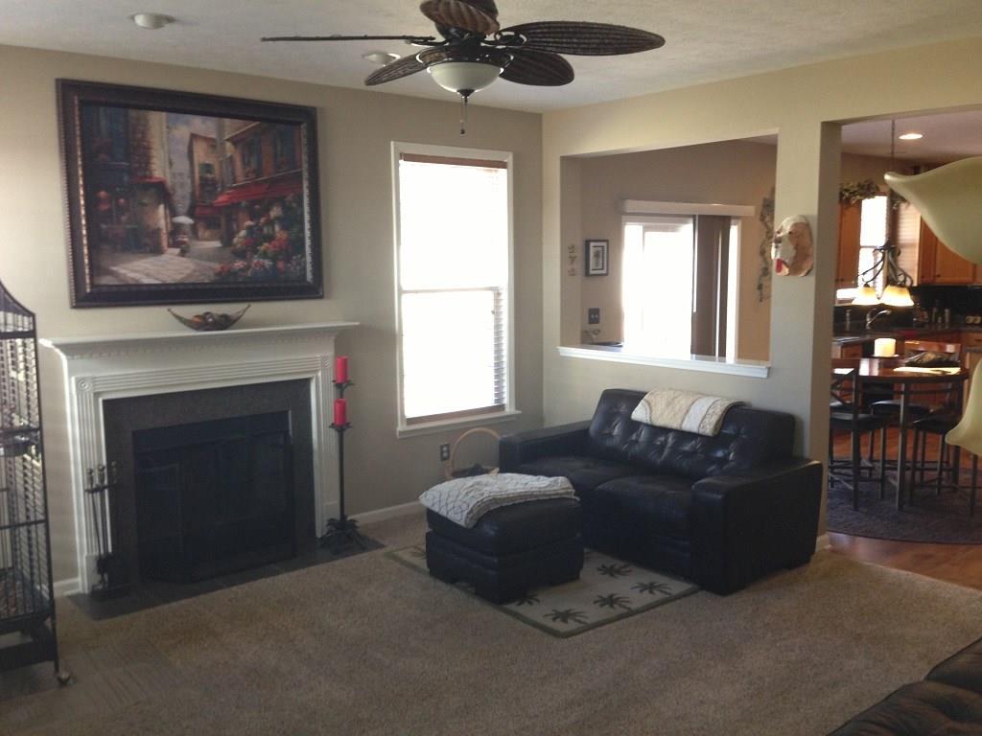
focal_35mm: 33
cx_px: 491
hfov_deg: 55.4
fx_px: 936
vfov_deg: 42.9
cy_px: 368
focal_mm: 4.13
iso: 125
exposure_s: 1/20
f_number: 2.4
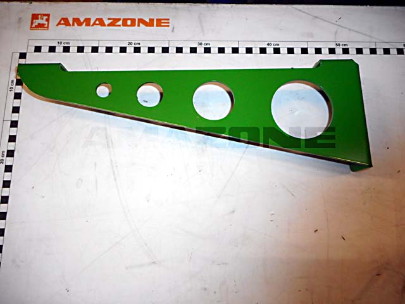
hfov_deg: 69.4
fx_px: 292
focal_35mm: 25
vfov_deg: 54.9
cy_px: 152
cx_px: 202
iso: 360
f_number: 3.7
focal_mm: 4.5
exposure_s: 1/25
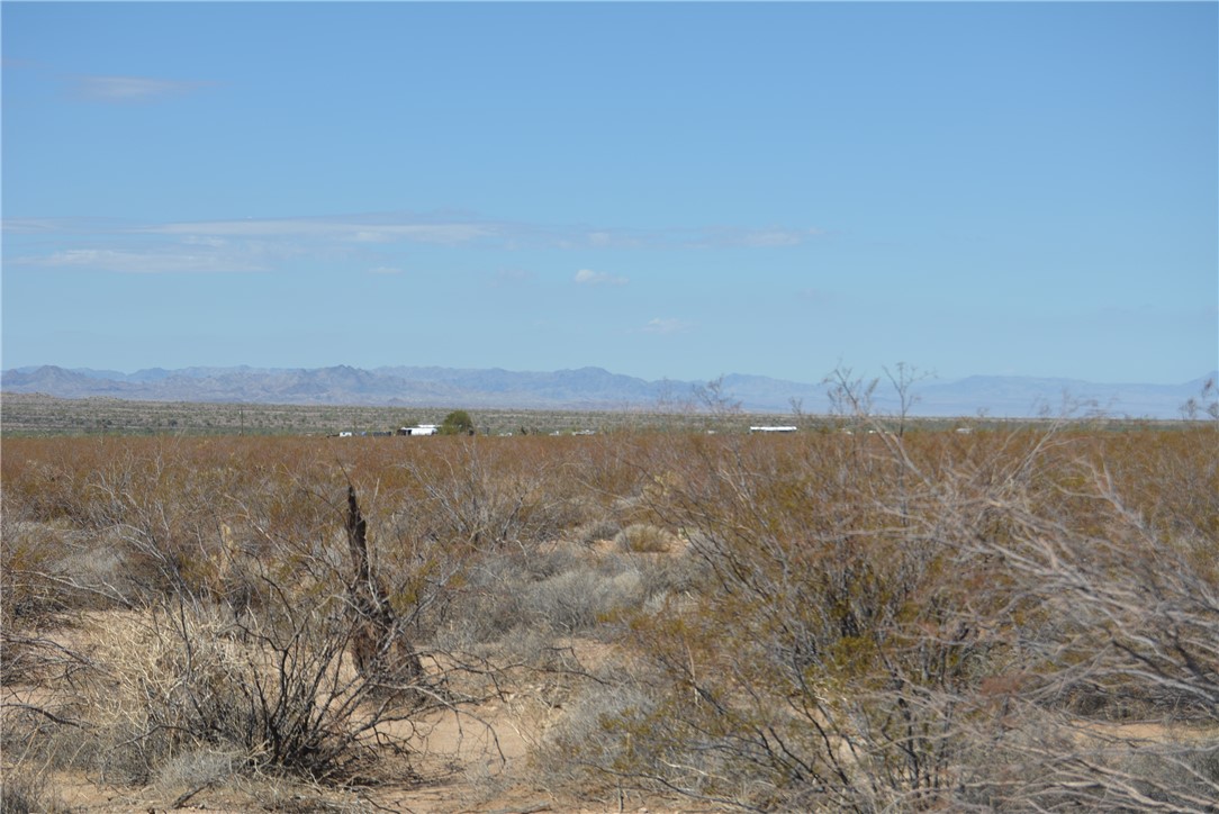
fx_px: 2795
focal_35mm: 82
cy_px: 407
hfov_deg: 24.6
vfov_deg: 16.6
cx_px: 610
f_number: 8
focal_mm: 55
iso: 100
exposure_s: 1/320
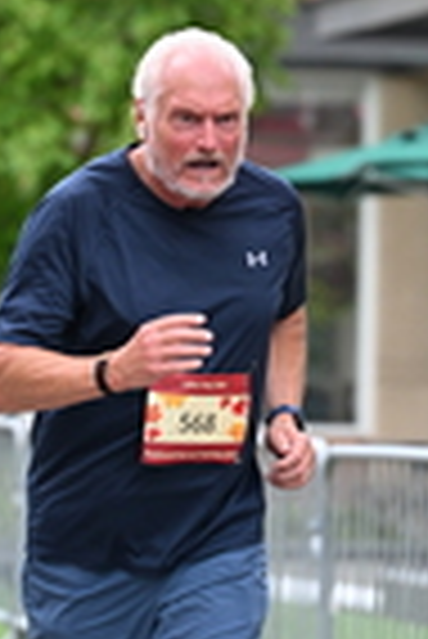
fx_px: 6600
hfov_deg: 3.7
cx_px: 223
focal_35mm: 371
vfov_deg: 5.5
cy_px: 189
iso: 640
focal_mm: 96
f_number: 2.8
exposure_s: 1/1250
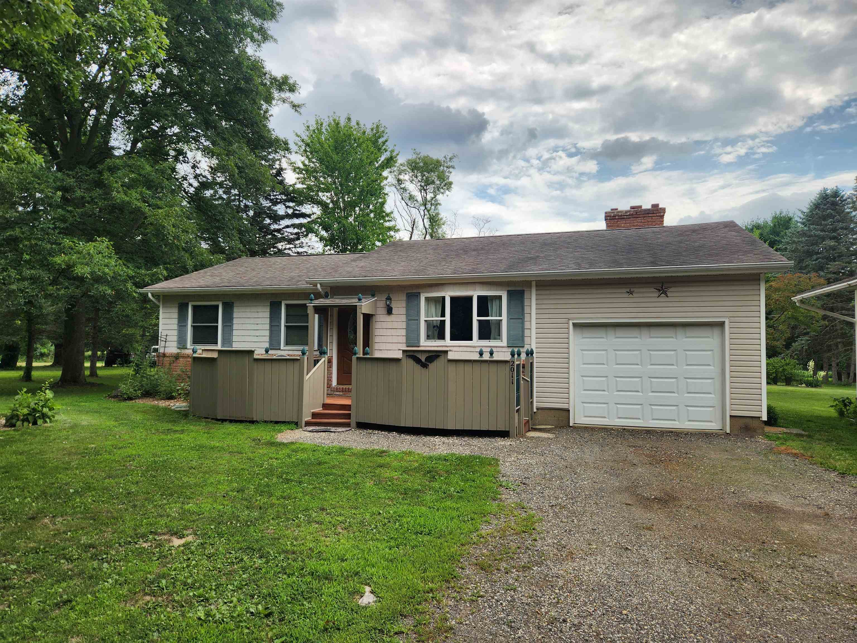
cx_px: 428
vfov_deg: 58.9
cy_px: 322
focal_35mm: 23
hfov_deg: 73.9
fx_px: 569
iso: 20
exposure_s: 1/1376
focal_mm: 5.4
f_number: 1.8
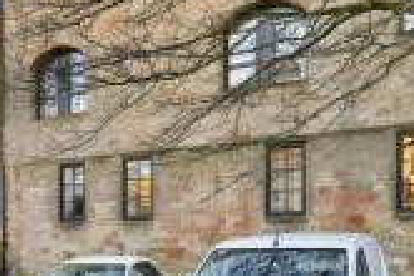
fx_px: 598
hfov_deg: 32.3
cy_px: 207
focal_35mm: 52
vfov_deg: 25.7
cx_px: -70
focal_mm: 18
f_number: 8
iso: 200
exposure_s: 1/125
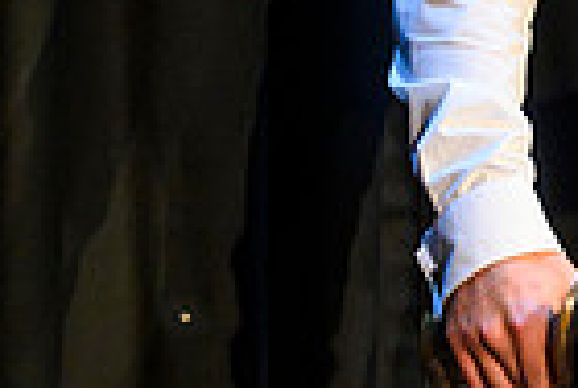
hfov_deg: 4.9
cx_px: 1135
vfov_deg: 3.3
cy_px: -254
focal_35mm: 413
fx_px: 6645
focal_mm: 100
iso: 1600
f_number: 3.2
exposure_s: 1/160
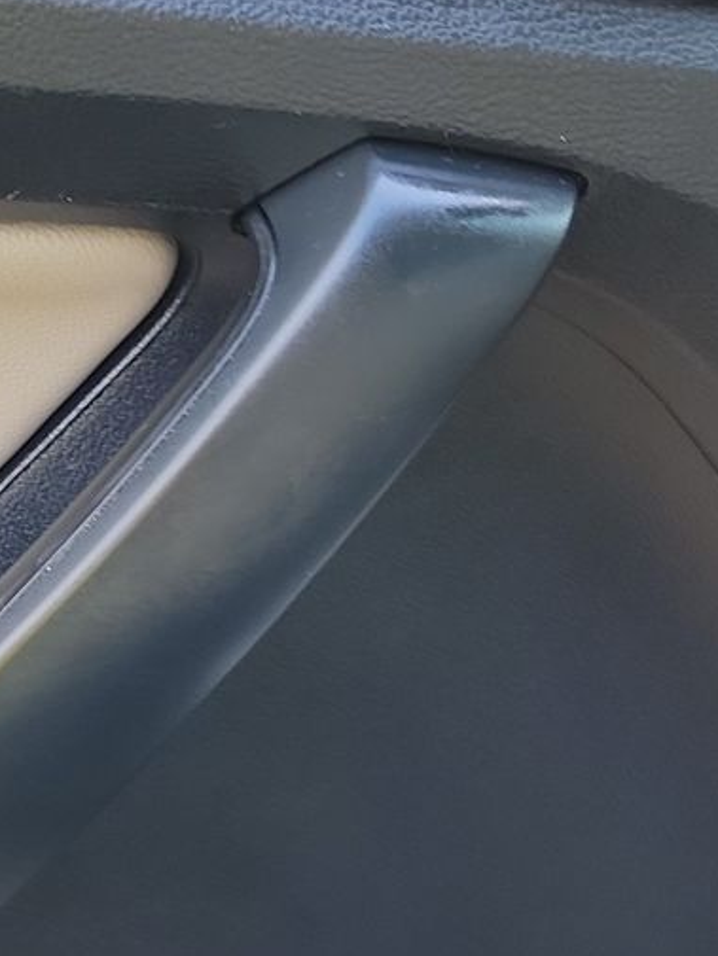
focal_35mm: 76
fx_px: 2101
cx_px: -381
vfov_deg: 25.6
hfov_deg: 17.3
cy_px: 538
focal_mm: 6.7
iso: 94
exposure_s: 1/59
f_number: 1.8
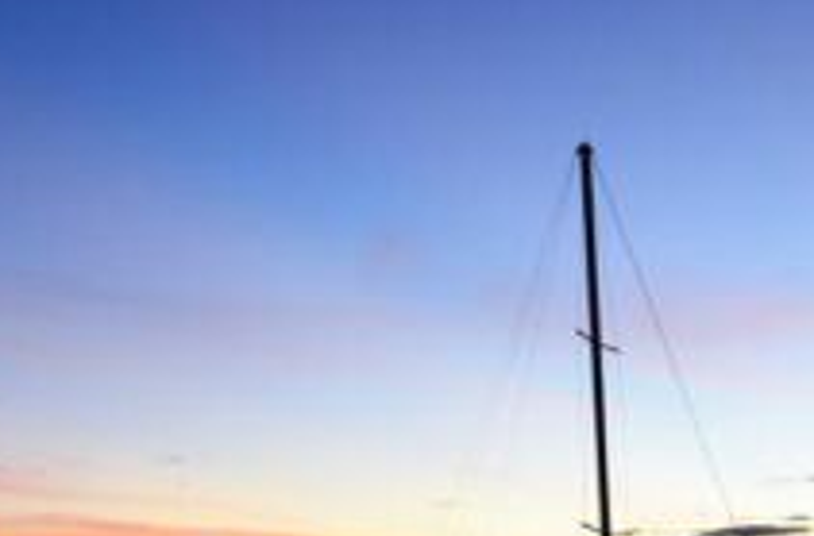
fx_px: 1847
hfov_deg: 24.7
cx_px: 262
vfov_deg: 16.2
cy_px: 526
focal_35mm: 82
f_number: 4
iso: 560
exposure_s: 1/60
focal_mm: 18
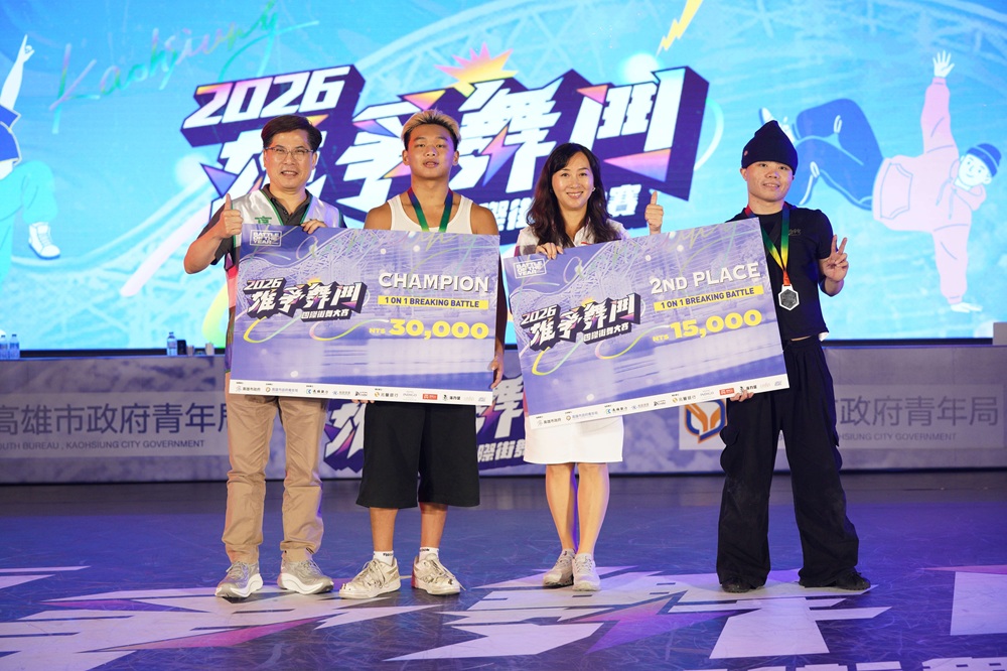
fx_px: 1342
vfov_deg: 28.1
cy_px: 336
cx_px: 504
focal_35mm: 48
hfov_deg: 41.1
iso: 1250
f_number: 2.8
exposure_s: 1/640
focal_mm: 48
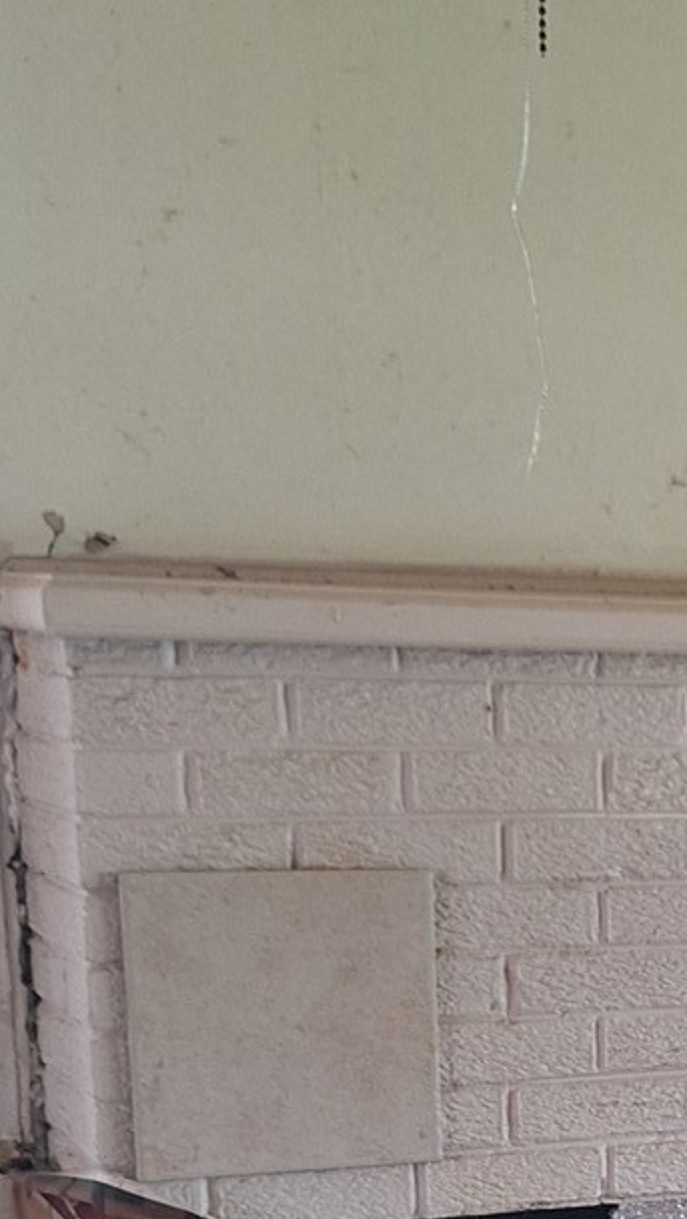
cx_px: 1036
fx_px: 2556
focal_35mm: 79
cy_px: 1281
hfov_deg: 14.3
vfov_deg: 25.2
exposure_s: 1/30
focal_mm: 5.54
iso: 200
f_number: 1.8
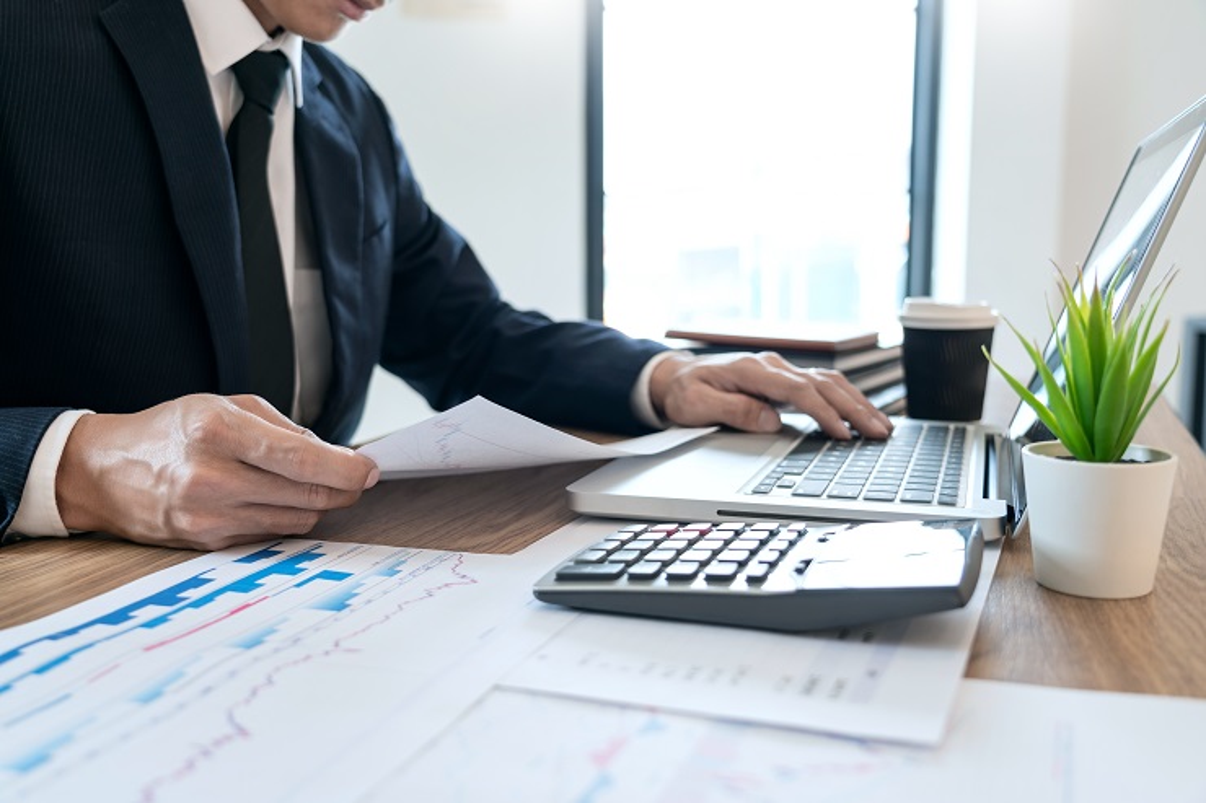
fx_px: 1139
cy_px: 402
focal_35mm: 34
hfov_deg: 55.8
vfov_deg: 38.9
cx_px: 603
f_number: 4
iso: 320
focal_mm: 34
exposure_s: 1/50
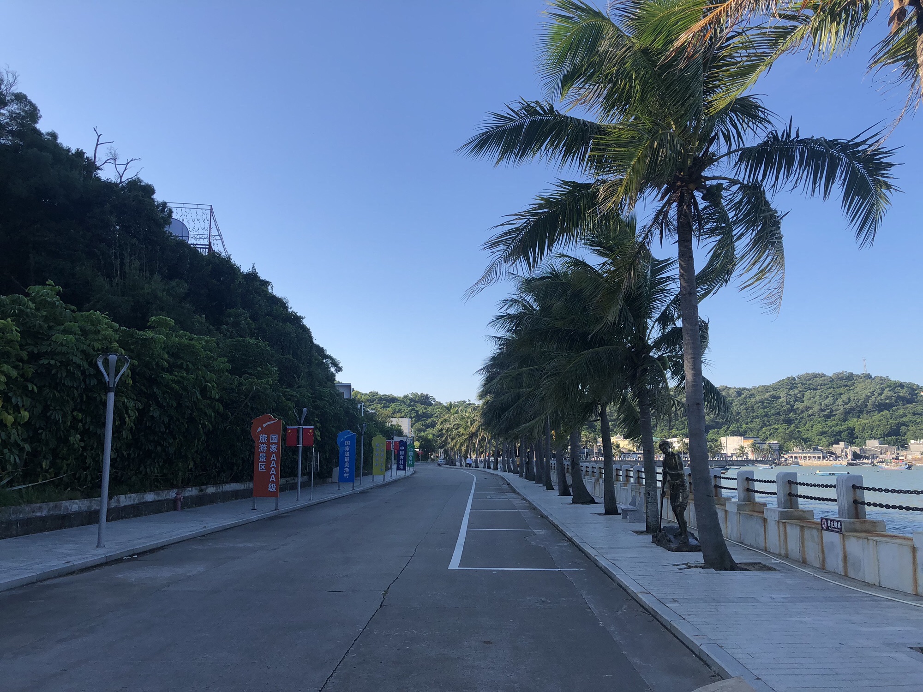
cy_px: 346
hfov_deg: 63.4
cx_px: 462
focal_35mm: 28
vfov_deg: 49.7
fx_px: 747
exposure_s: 1/1143
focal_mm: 4
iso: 20
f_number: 1.8
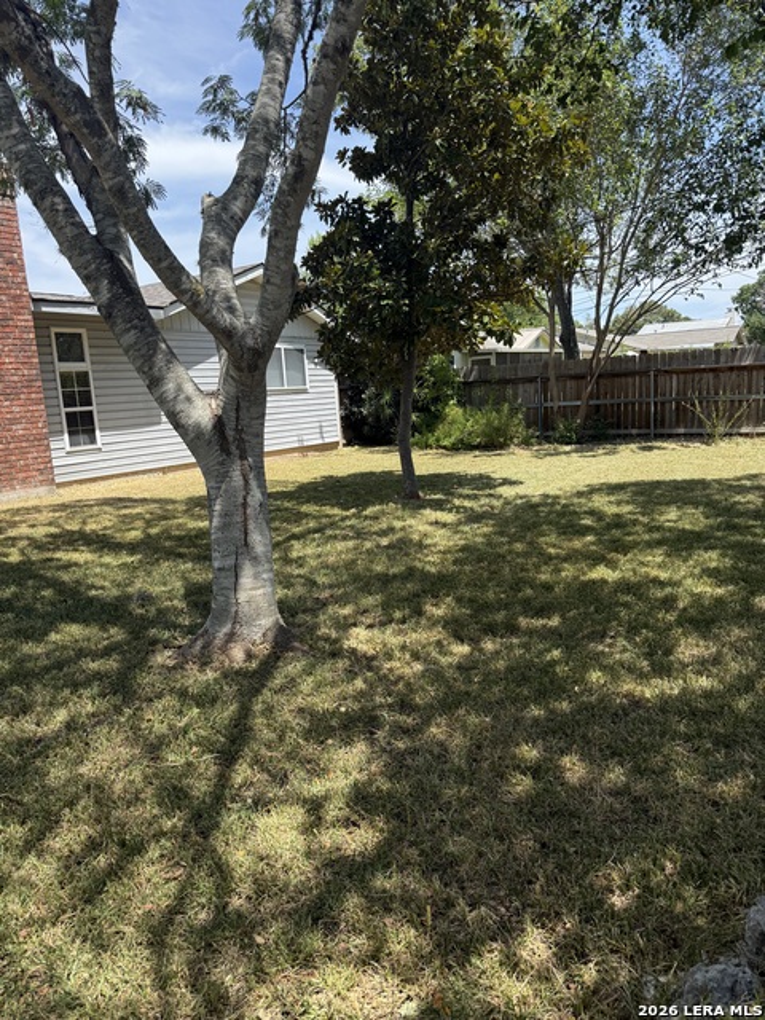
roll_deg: +2.2
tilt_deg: -6.0
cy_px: 510
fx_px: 707
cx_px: 382
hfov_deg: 56.8
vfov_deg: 71.6
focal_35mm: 24
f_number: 1.78
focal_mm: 6.76
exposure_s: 1/2299
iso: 100
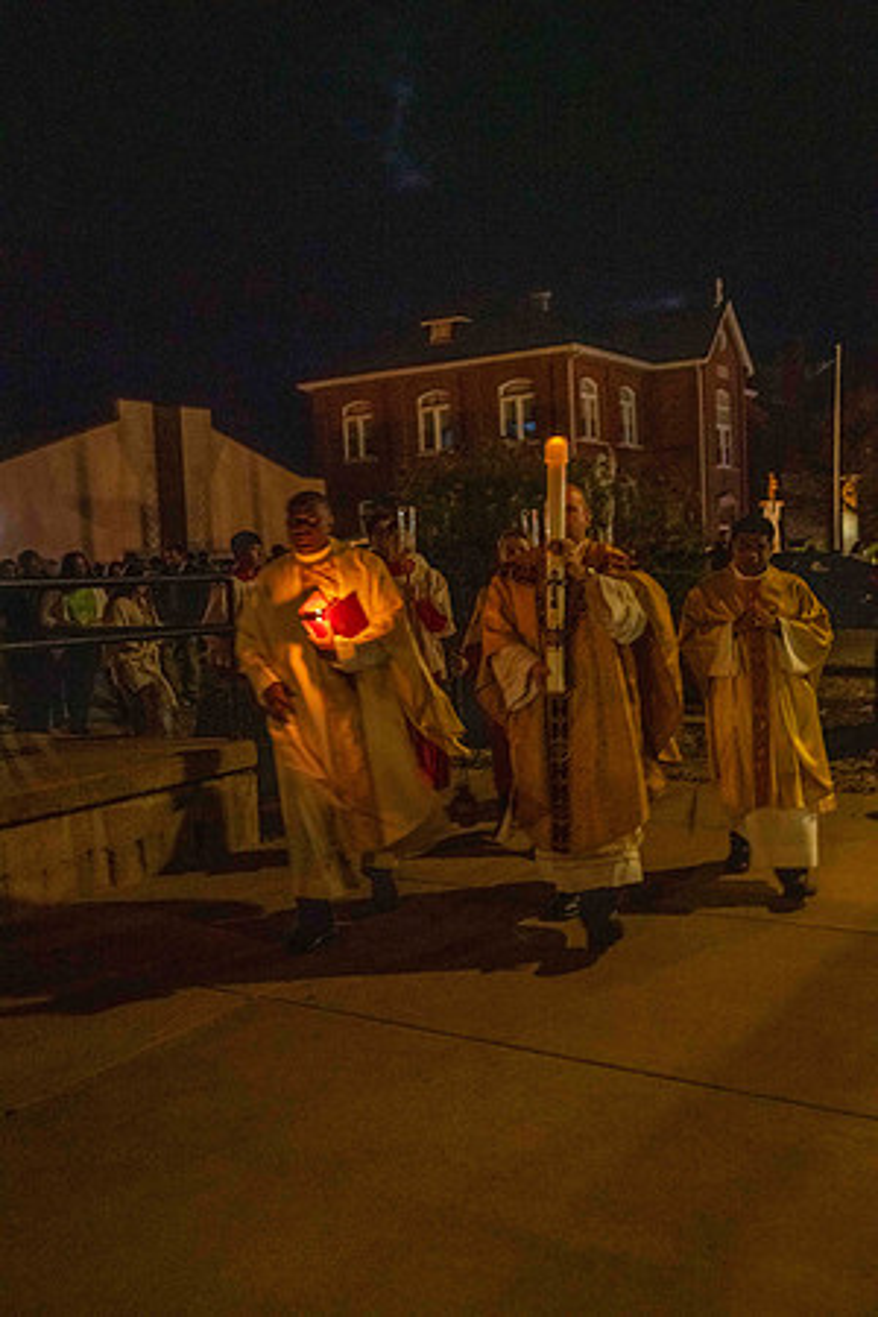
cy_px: 658
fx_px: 1317
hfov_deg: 36.9
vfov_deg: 53.1
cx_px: 439
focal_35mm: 36
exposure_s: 1/40
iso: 8000
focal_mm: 36
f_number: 6.3
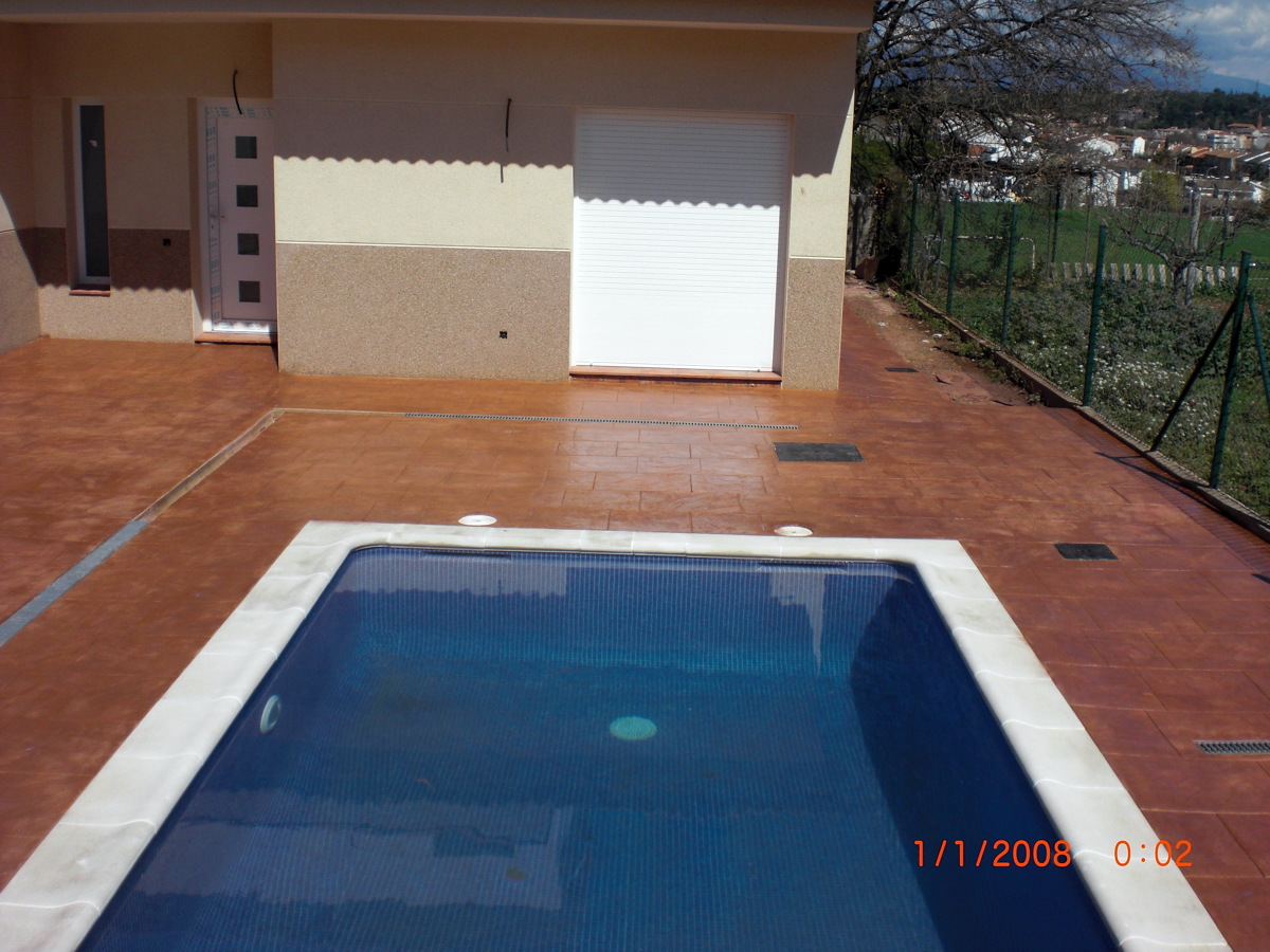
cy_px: 476
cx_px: 635
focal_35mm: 38
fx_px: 1394
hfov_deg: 49.0
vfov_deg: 37.7
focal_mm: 6.3
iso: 64
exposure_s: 1/800
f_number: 5.6
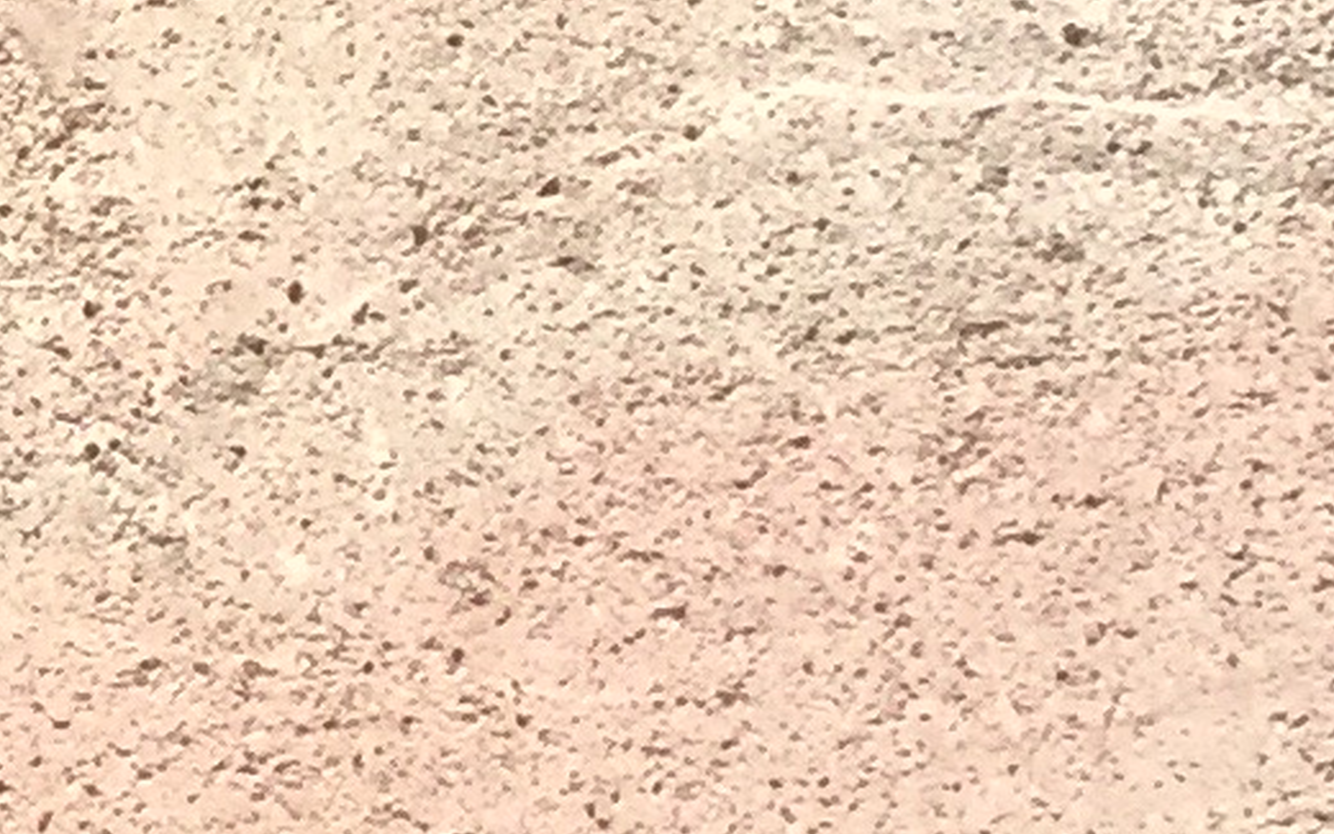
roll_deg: -1.7
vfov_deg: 6.8
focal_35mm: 193
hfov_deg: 8.9
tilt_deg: +17.0
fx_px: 7017
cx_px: -2606
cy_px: 757
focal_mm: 4.15
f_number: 2.2
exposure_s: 1/33
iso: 64
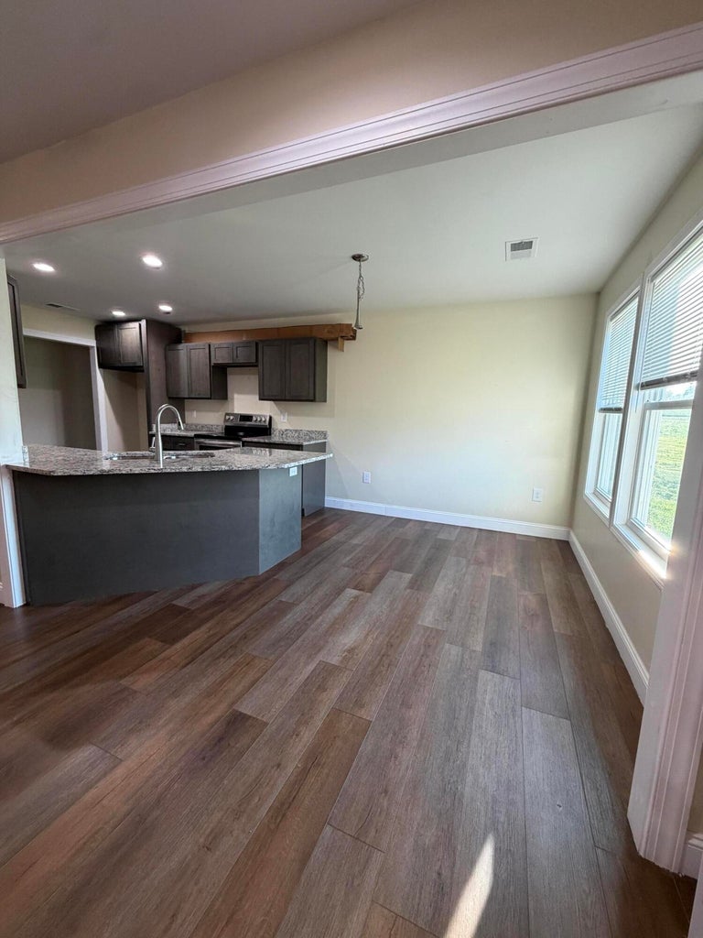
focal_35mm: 14
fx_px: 379
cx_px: 352
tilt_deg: -7.8
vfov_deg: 102.1
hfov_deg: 85.7
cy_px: 469
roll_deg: -1.9
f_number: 2.2
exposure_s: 1/120
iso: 200
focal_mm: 2.22
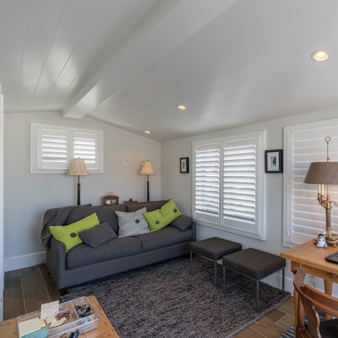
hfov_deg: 68.9
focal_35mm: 21
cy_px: 172
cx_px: 240
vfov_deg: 72.1
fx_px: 232
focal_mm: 16
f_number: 8
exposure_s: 1/160
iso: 320
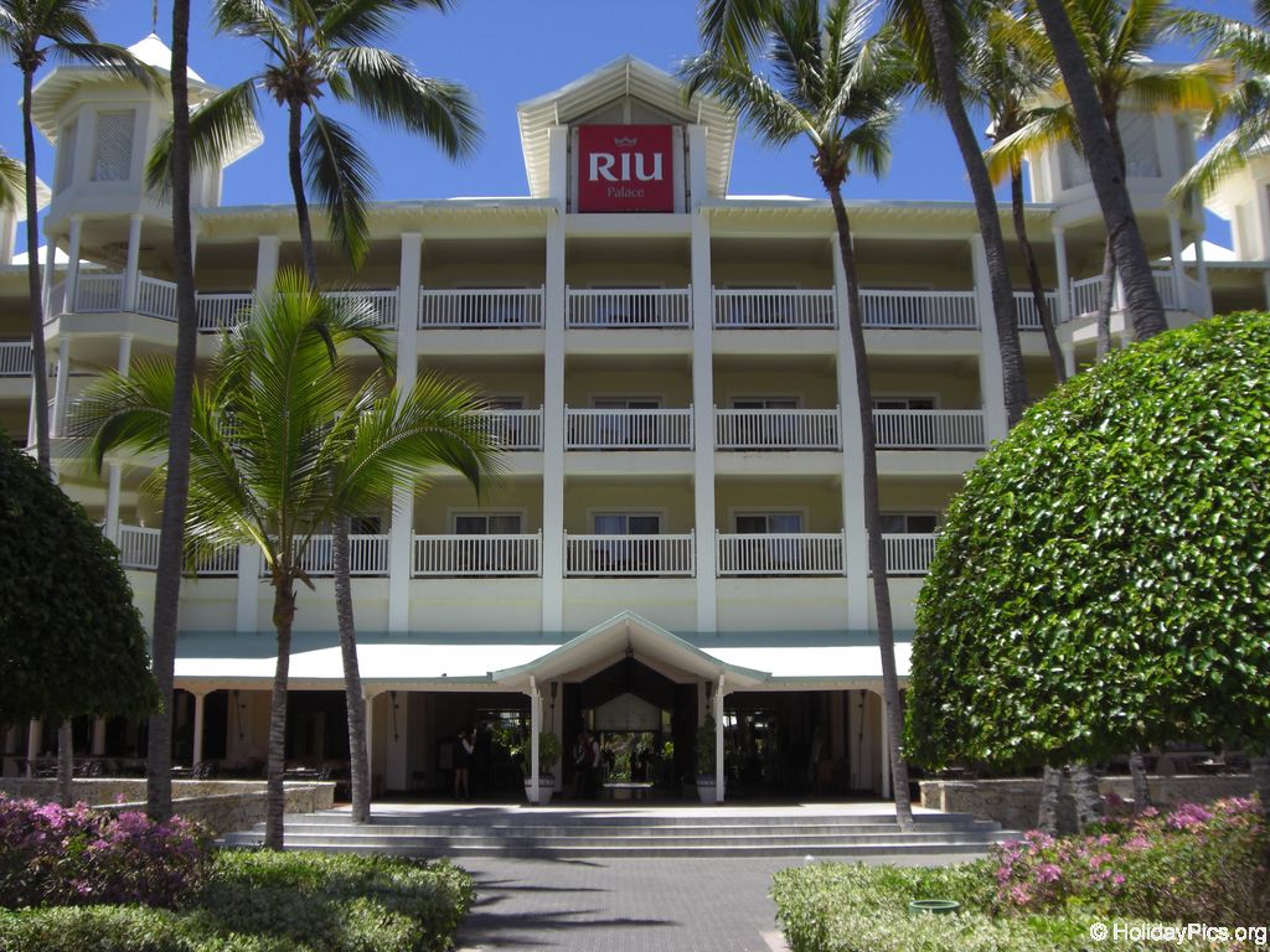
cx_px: 635
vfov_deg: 37.7
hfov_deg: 49.0
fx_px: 1394
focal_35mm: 38
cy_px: 476
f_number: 8
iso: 64
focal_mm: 6.2
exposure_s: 1/125
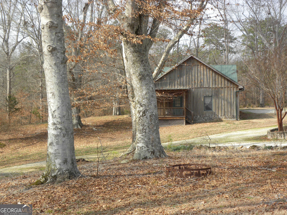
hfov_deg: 29.4
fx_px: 547
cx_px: 144
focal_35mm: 66
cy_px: 108
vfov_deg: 22.3
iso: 64
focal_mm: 11.8
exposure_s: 1/180
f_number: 4.5
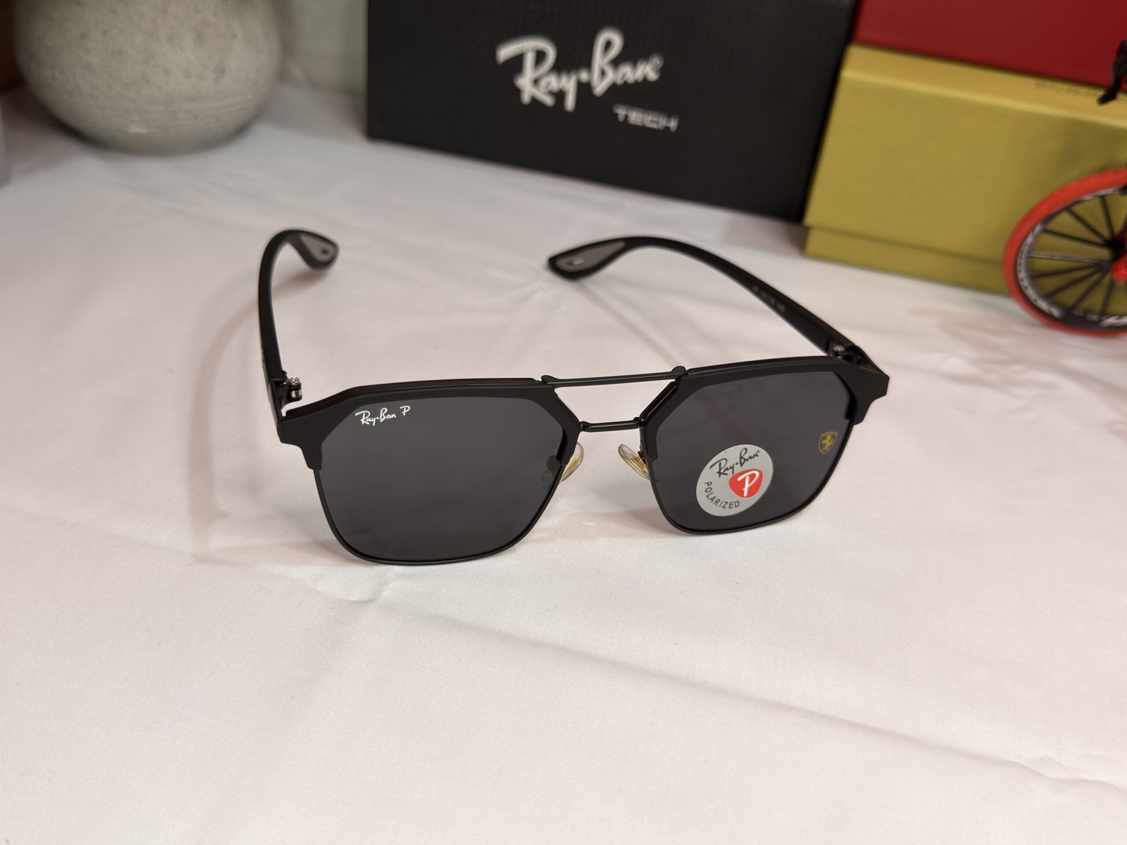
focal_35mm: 35
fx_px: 1140
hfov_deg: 52.6
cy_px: 422
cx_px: 564
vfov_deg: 40.7
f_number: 1.78
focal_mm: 6.76
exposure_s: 1/53
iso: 125
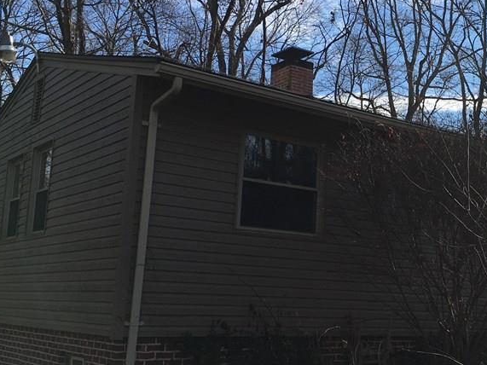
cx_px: 388
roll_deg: -1.7
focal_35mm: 52
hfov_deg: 35.7
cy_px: 201
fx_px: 731
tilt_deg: +8.6
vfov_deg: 28.0
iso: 25
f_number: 2.2
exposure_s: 1/1672
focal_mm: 4.15
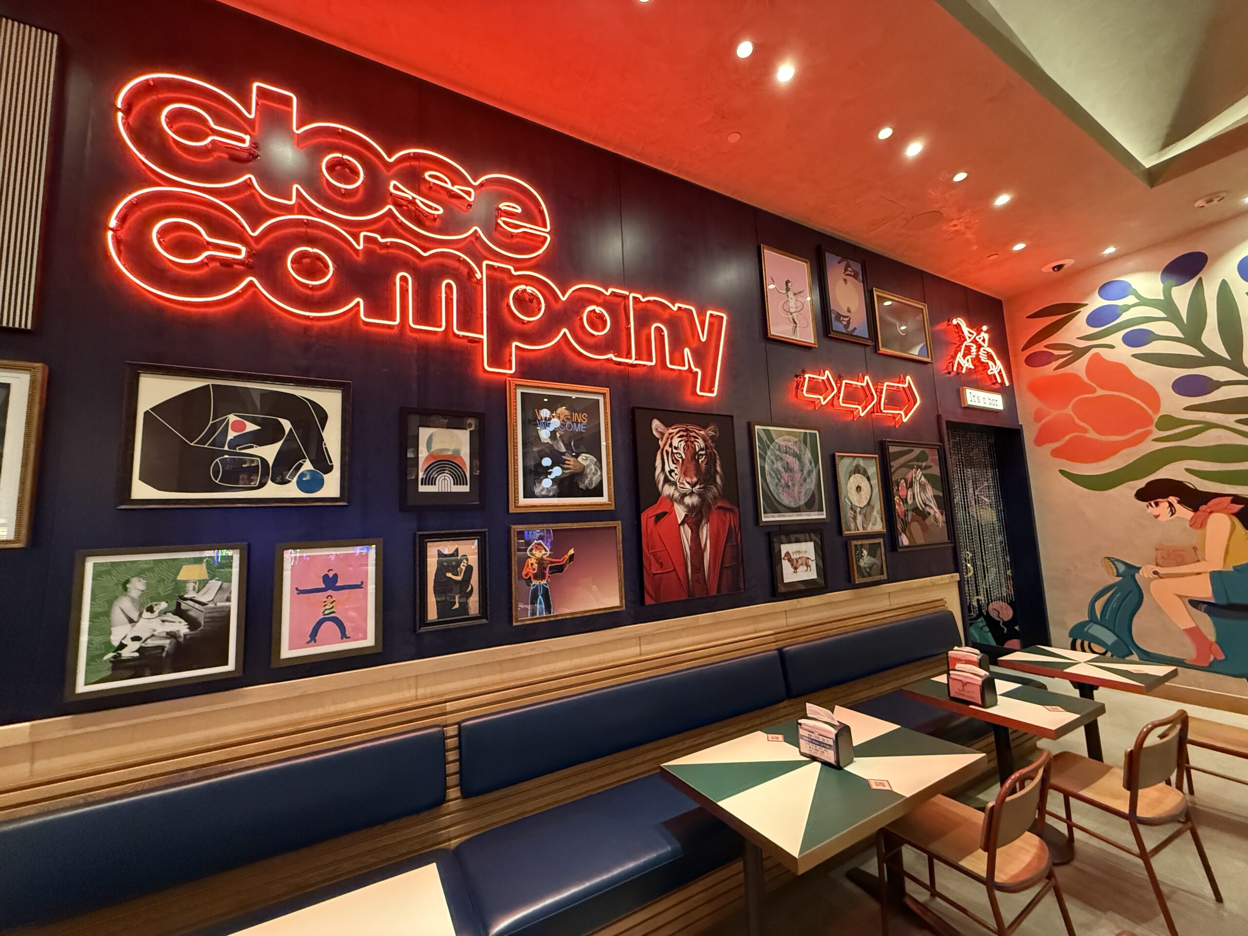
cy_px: 468
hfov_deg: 102.1
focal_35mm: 14
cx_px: 624
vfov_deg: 85.7
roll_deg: +1.5
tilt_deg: +6.7
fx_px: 505
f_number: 2.2
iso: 800
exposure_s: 1/60
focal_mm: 2.22
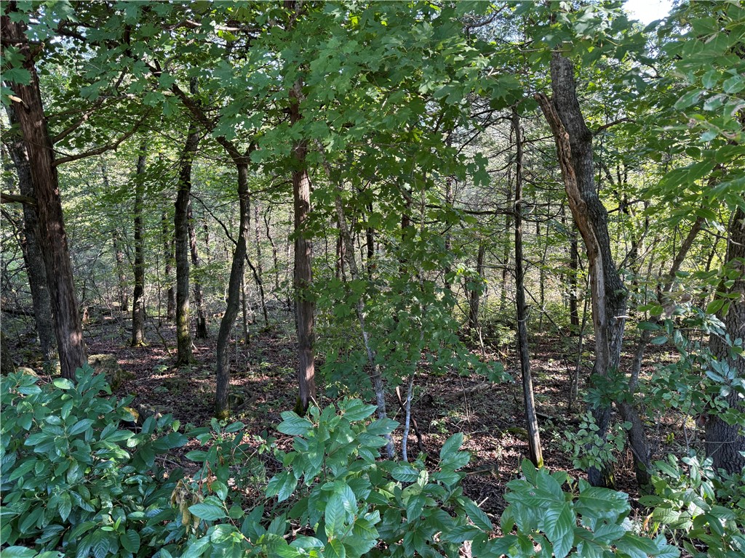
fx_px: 517
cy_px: 279
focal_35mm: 24
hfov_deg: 71.6
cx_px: 372
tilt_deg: -13.4
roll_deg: -1.6
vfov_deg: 56.8
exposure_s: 1/121
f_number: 1.78
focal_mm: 6.76
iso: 125
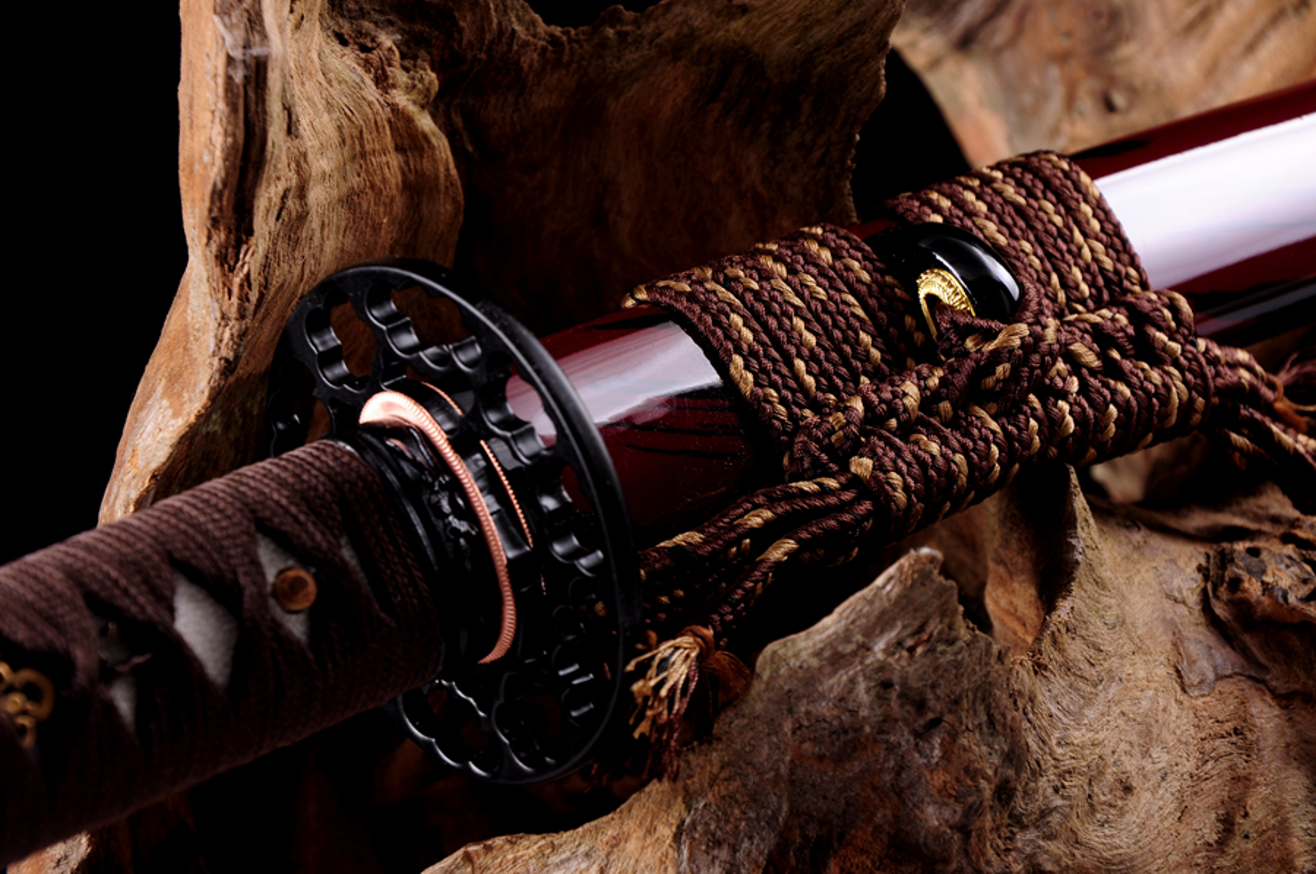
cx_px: 658
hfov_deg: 19.5
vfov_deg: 13.0
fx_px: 3834
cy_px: 437
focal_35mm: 105
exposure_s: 1/160
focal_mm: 70
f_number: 10
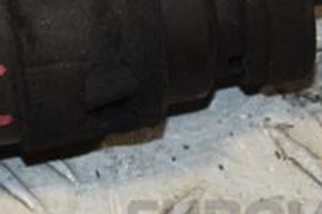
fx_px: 3548
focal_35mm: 397
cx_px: 99
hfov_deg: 5.2
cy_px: 18
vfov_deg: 3.5
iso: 800
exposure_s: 1/200
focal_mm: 92
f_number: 7.1
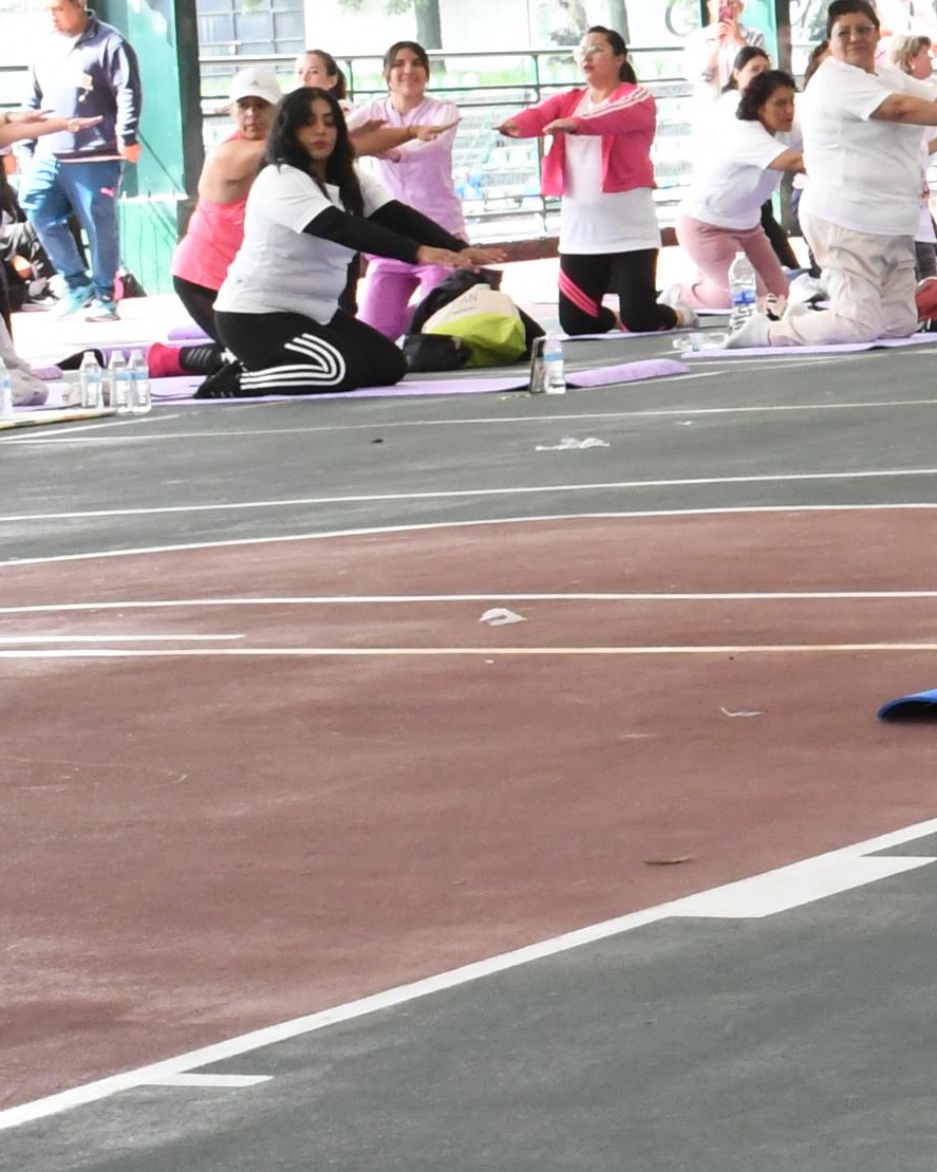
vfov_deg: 12.1
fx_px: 5512
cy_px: 241
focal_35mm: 159
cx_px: 2009
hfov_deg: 9.0
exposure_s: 1/100
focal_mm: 30
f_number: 13
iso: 2000
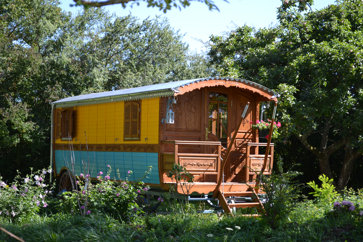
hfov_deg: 24.6
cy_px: 121
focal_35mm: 82
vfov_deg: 16.6
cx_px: 182
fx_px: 832
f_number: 5.6
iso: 110
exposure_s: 1/125
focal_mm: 55
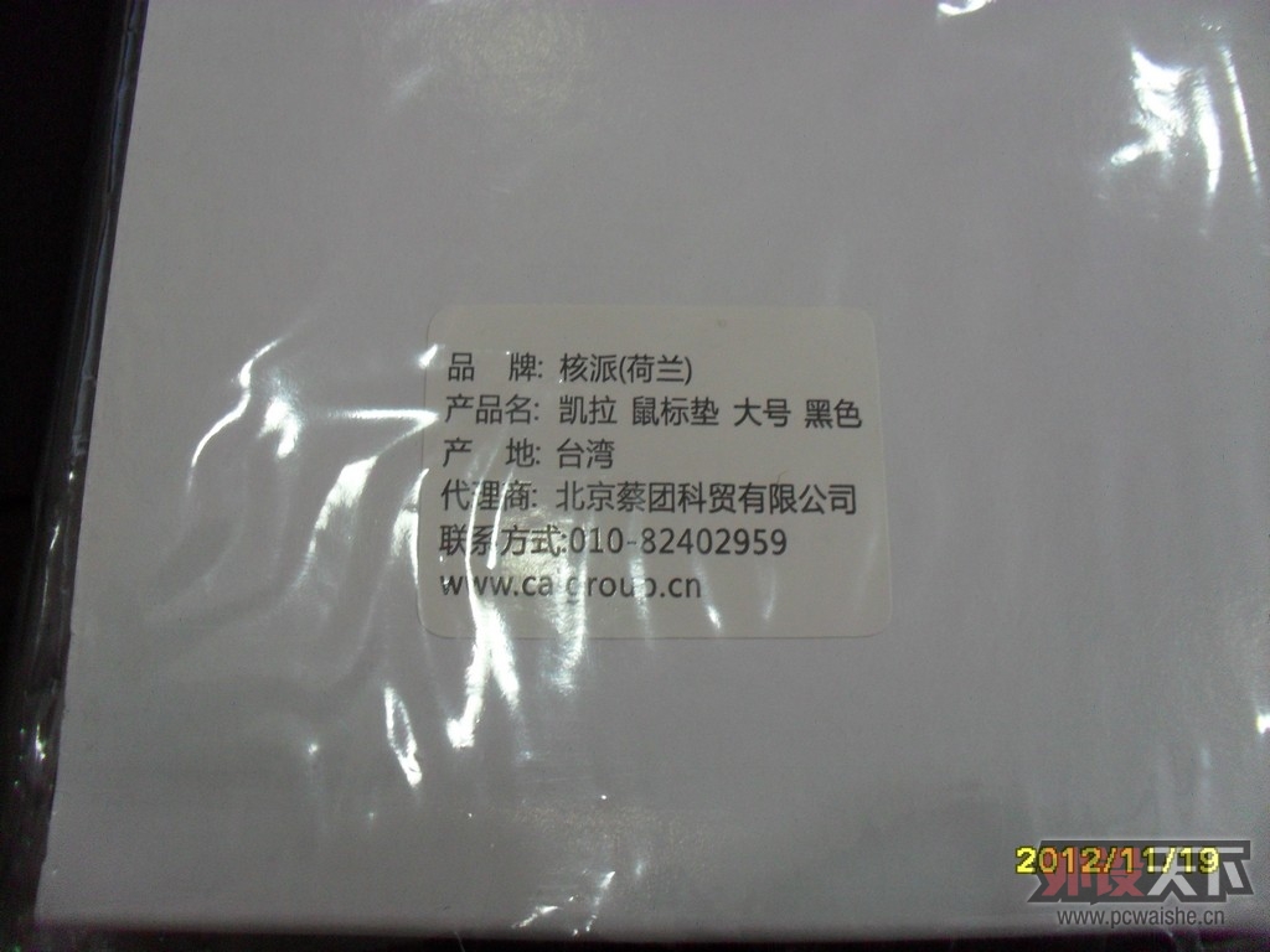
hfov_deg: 52.6
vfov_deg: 40.7
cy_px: 476
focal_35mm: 35
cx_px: 635
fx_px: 1284
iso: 240
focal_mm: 6.3
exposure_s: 1/15
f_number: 3.2
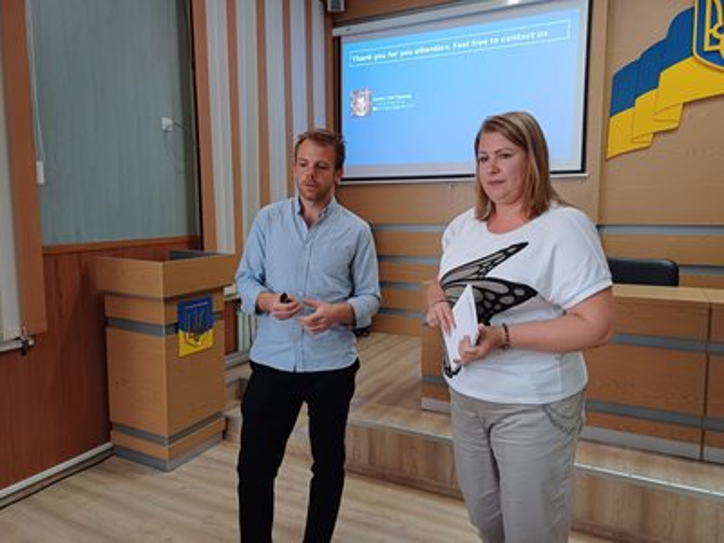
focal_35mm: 25
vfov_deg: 54.9
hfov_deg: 69.4
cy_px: 272
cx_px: 362
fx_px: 523
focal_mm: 4.65
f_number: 1.8
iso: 320
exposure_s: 1/50
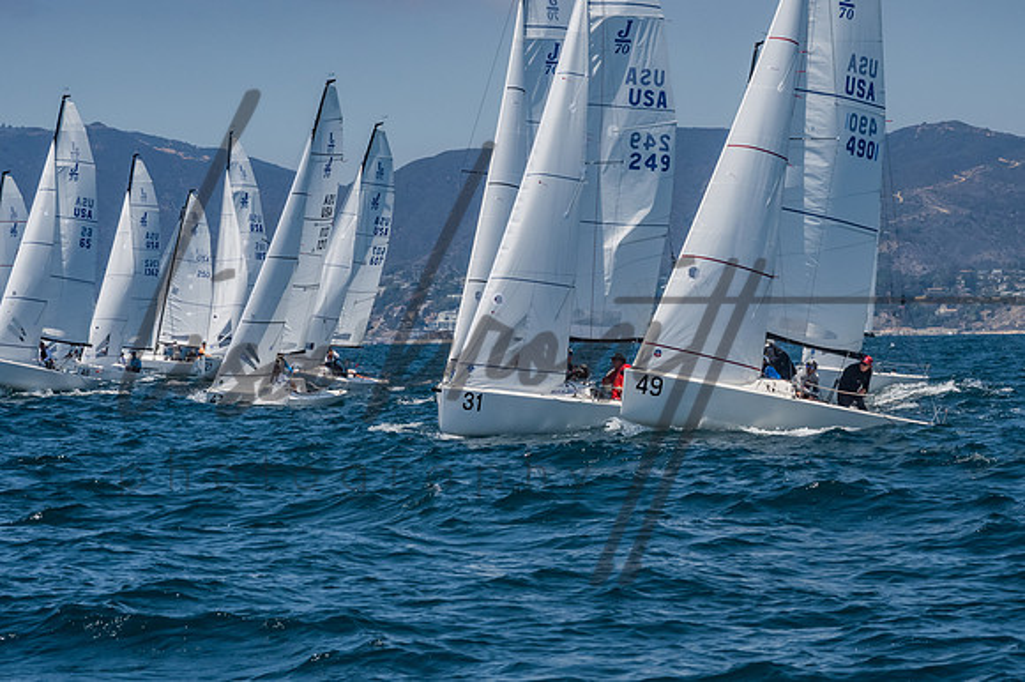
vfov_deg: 7.9
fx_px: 4951
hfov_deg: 11.8
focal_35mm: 174
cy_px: 341
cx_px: 512
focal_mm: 116
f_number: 14
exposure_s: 1/1250
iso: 640
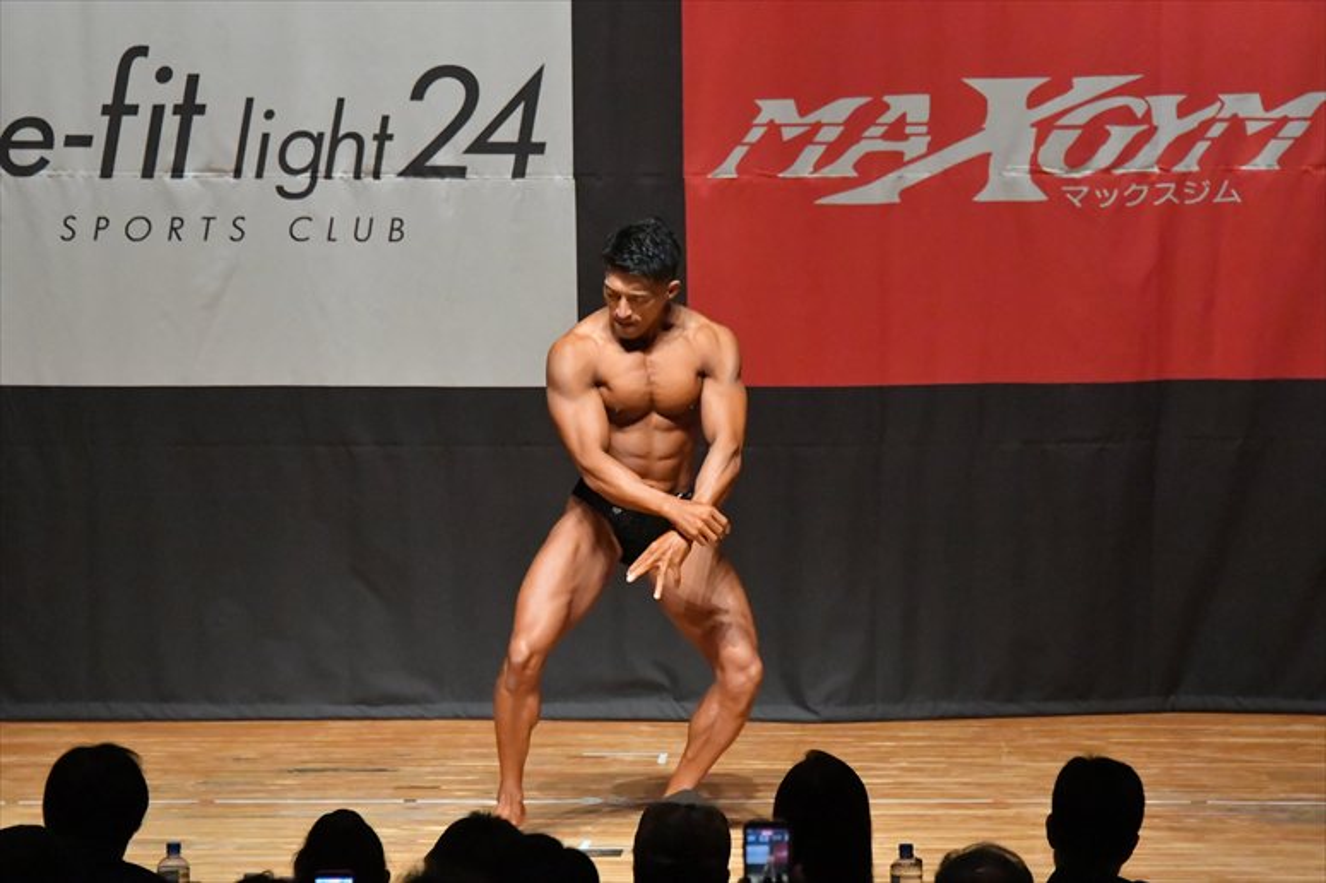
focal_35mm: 255
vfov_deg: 5.4
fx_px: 9388
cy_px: 442
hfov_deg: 8.1
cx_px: 663
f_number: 5.6
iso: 12800
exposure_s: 1/400
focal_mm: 170
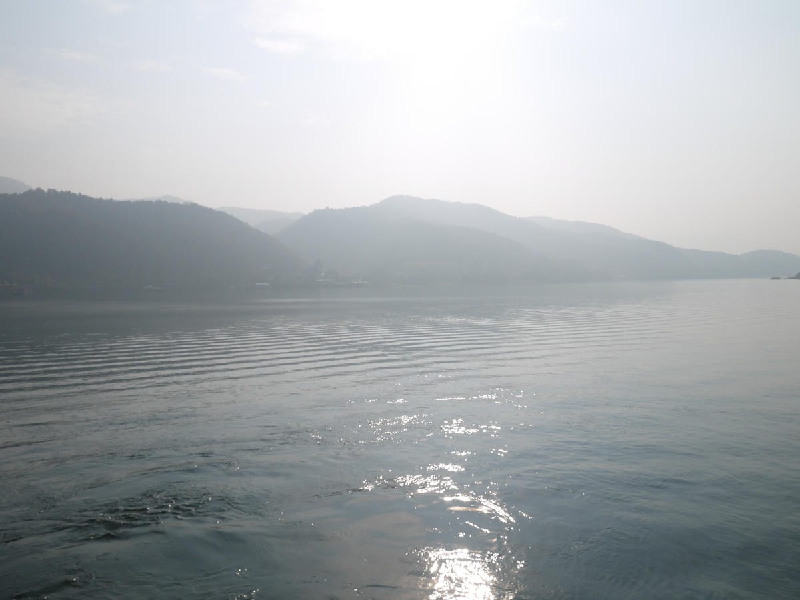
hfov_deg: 63.4
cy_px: 300
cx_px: 400
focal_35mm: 28
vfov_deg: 49.7
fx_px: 647
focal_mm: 14
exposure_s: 1/800
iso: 160
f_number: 10
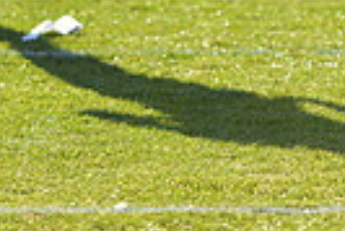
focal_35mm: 480
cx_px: 197
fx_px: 4605
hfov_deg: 4.3
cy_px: -212
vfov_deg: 2.9
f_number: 2.8
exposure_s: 1/800
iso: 320
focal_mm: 110
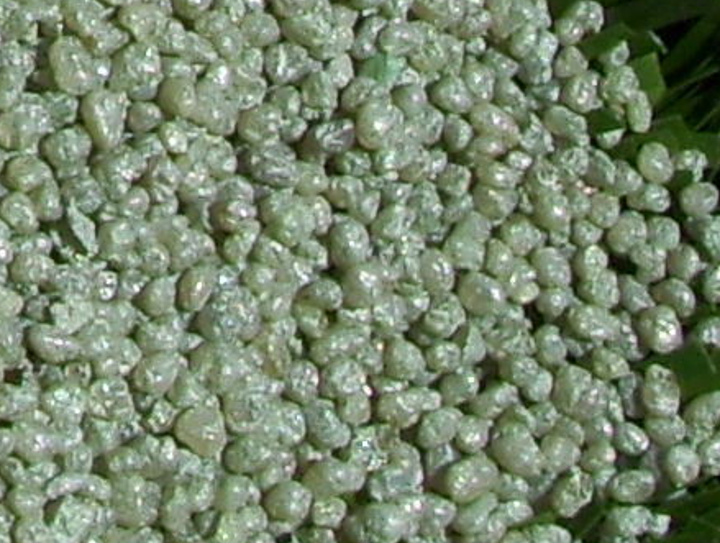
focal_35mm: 454
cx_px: -1429
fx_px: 9461
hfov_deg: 4.2
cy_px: -1017
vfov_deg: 3.2
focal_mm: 11.6
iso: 80
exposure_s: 1/500
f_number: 6.7
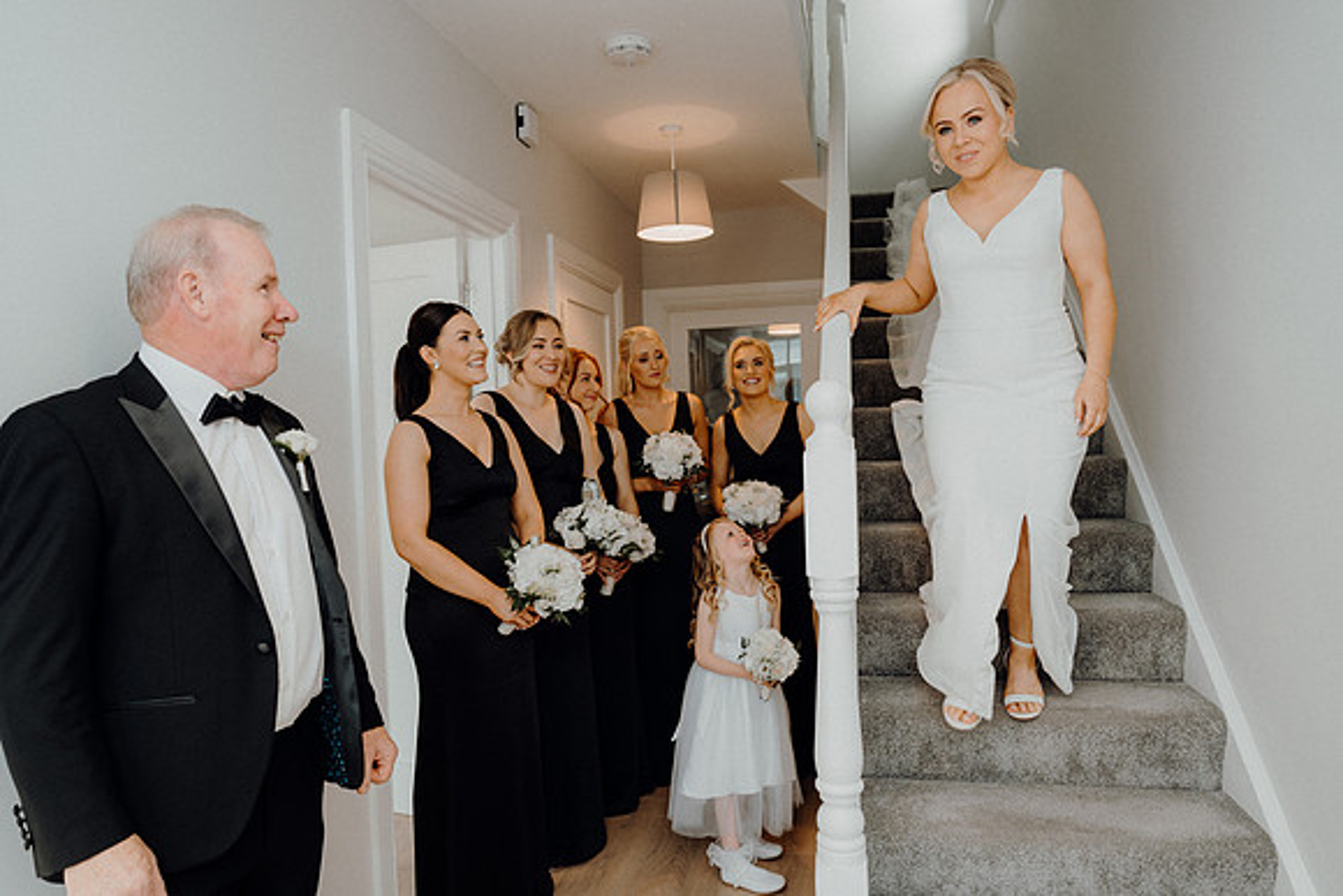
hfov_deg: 73.7
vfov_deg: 53.1
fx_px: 896
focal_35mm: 24
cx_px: 672
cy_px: 448
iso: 250
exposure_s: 1/160
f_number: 3.5
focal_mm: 24
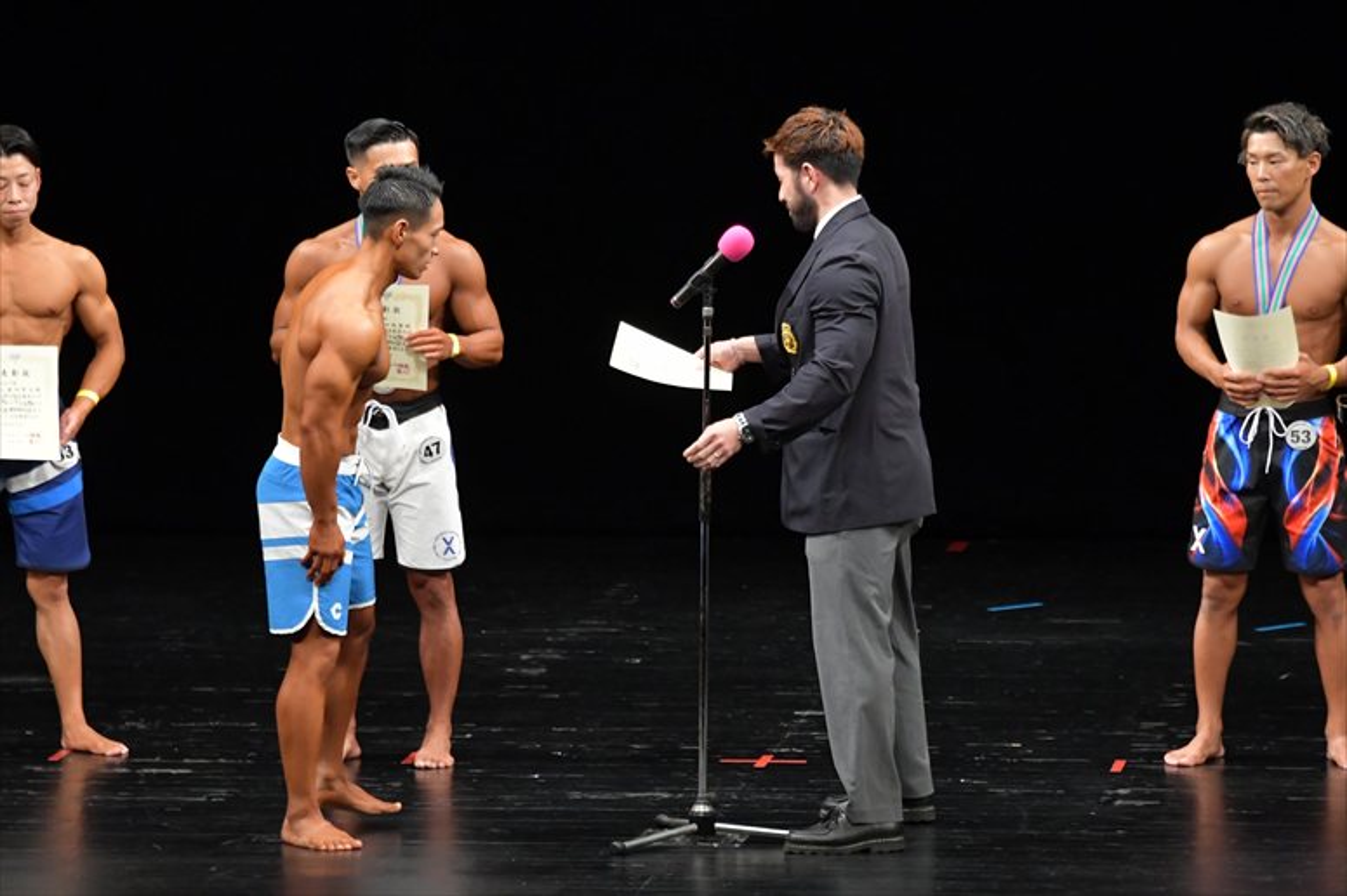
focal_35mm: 255
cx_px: 674
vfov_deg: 5.4
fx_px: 9537
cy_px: 448
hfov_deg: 8.1
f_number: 5.6
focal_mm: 170
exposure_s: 1/400
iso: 3200
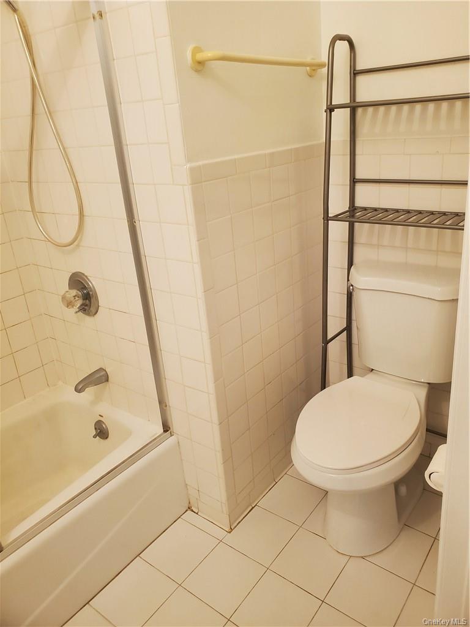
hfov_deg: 53.1
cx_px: 235
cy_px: 314
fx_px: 471
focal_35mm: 26
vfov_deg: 67.3
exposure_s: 1/40
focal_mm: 4.3
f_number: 2.4
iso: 200
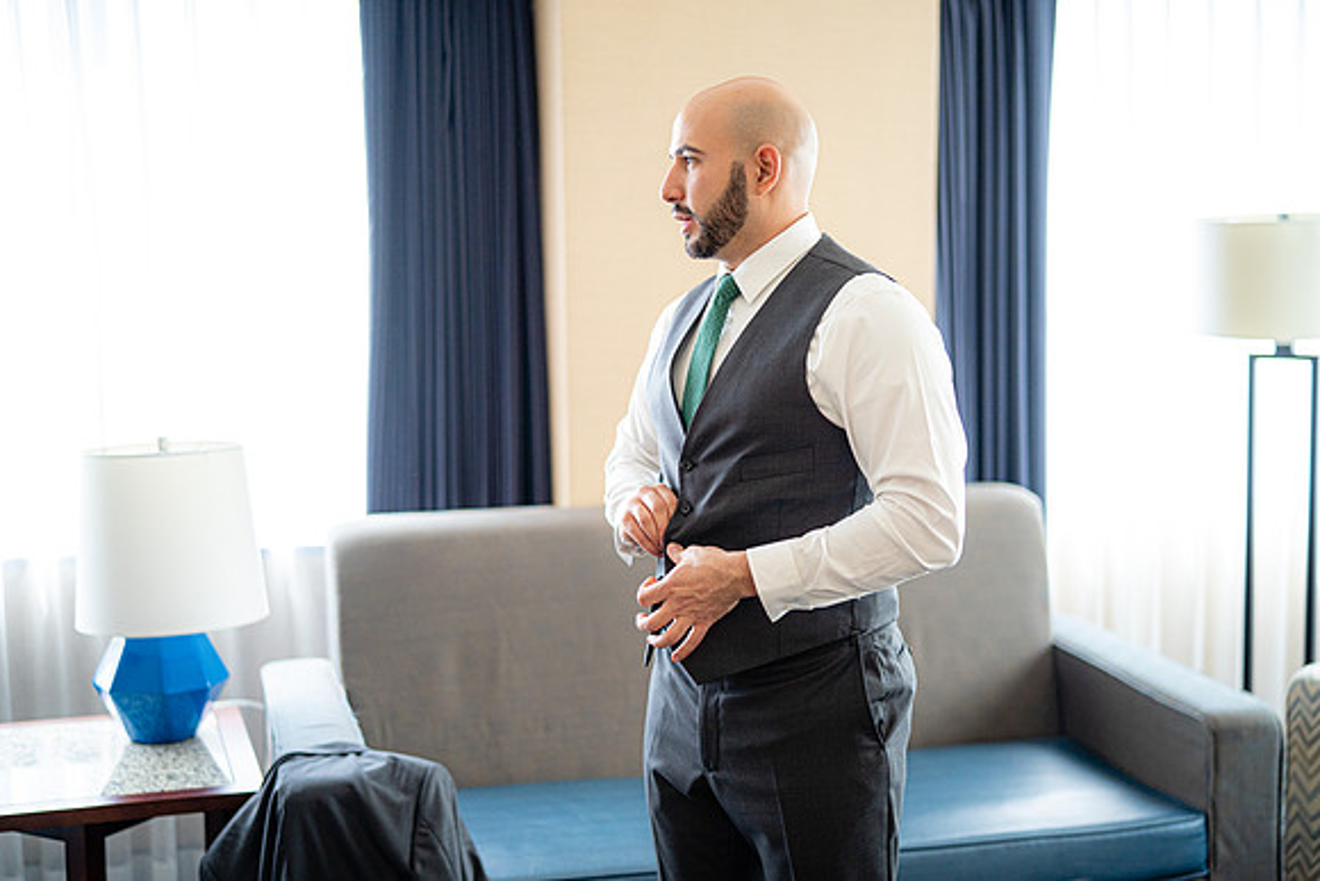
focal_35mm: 50
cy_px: 440
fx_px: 1834
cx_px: 660
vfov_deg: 27.0
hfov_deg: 39.6
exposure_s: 1/500
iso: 800
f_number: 1.4
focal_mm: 50
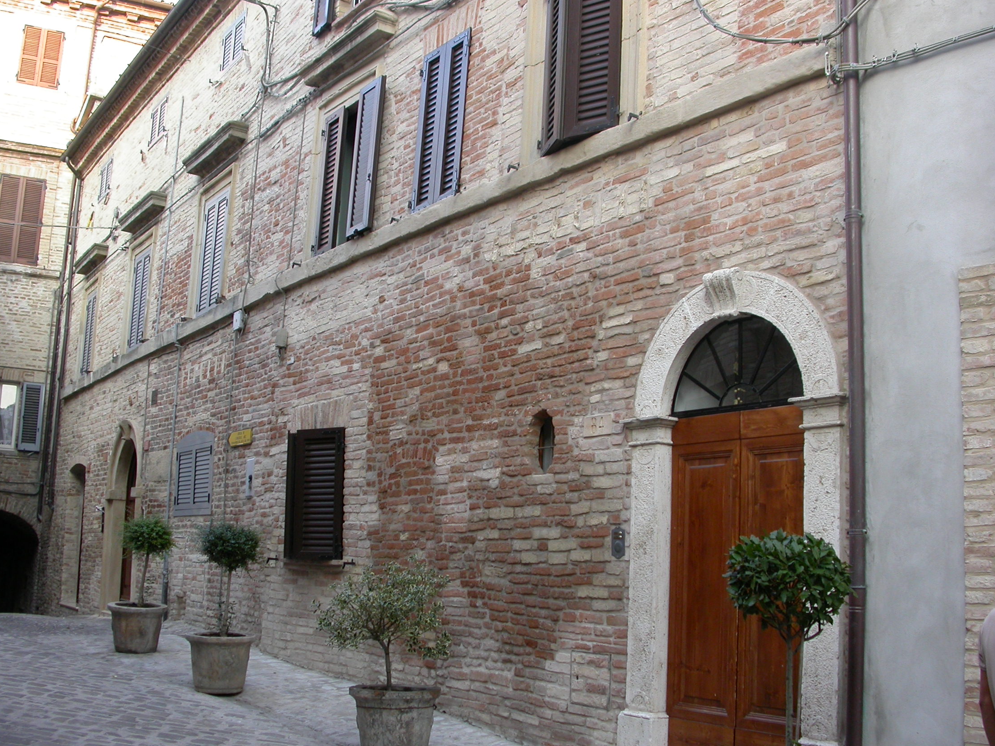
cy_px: 368
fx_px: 1121
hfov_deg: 47.9
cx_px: 492
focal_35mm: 39
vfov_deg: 36.8
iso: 100
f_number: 3.3
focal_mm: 7.85
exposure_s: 1/70.6
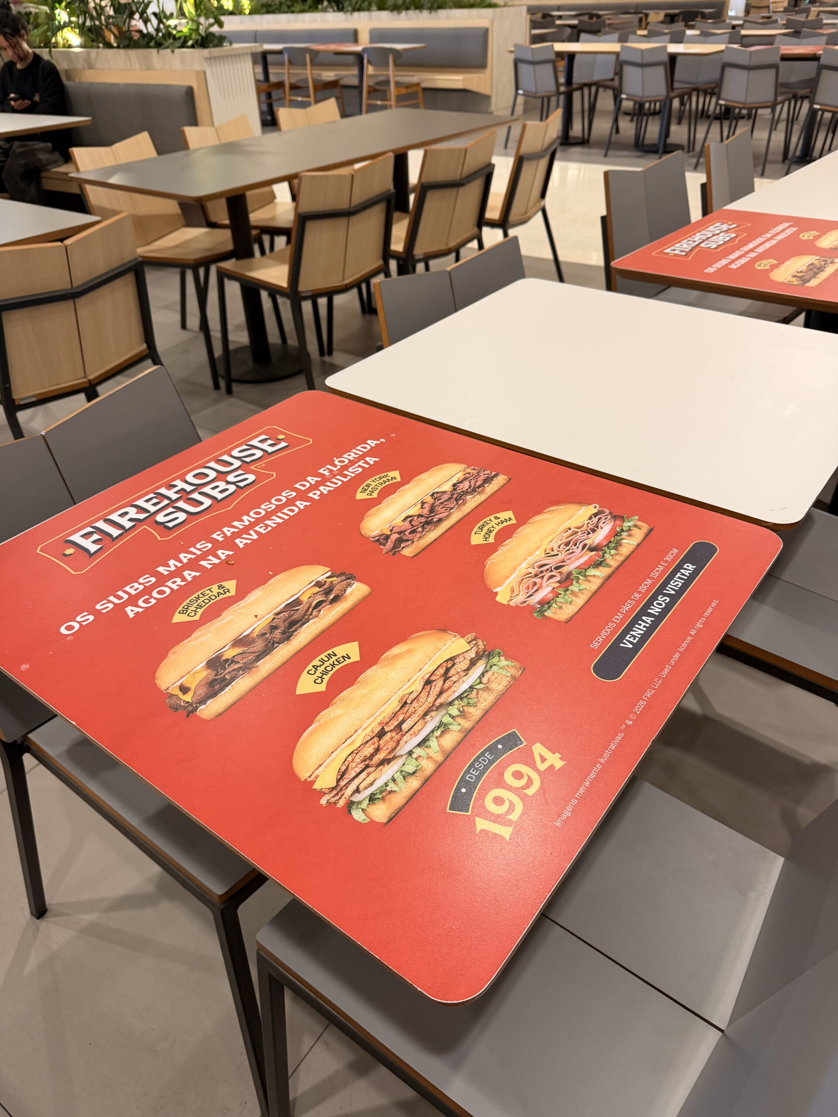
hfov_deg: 56.8
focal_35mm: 24
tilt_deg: -36.0
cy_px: 558
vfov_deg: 71.6
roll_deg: +1.8
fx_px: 775
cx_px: 419
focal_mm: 6.76
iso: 160
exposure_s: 1/60
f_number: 1.78
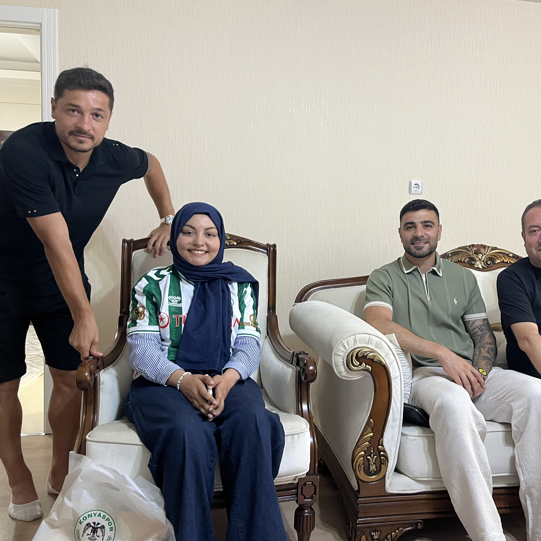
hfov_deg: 52.3
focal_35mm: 31
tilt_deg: -2.9
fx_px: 548
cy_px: 268
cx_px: 312
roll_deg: -0.5
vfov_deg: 52.5
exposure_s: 1/50
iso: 500
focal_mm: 5.1
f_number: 1.6
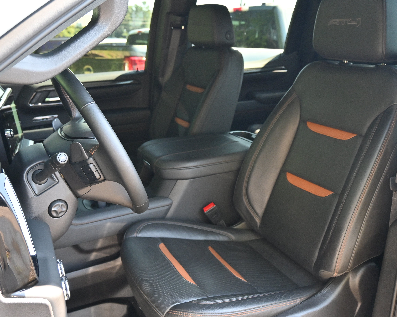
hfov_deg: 50.3
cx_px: 208
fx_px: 423
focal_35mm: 36
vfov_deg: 41.2
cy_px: 152
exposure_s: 1/125
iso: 720
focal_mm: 18.5
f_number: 3.8
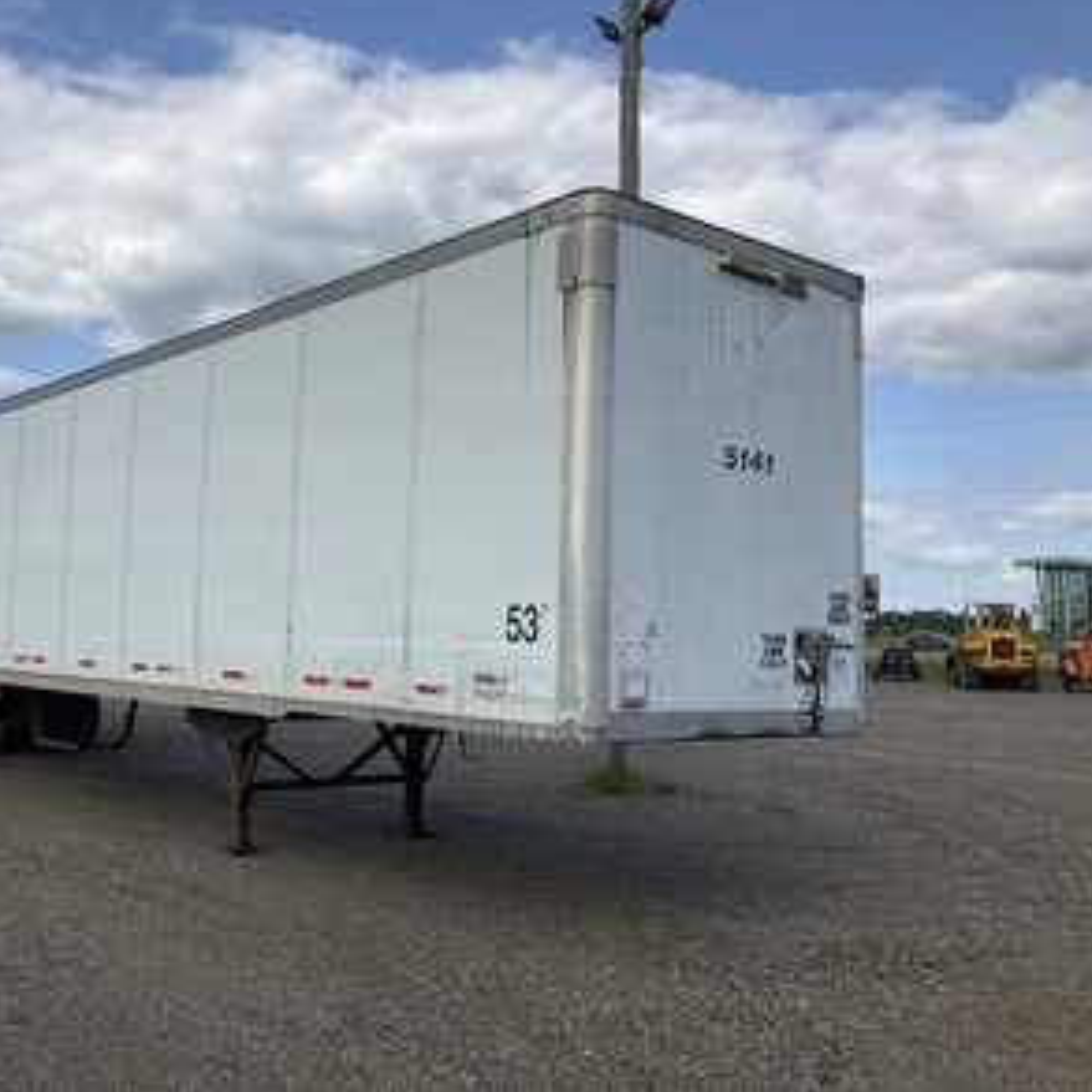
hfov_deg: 46.6
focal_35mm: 35
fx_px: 1249
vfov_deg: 47.2
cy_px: 537
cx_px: 376
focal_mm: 3
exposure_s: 1/2227
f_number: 1.8
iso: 25
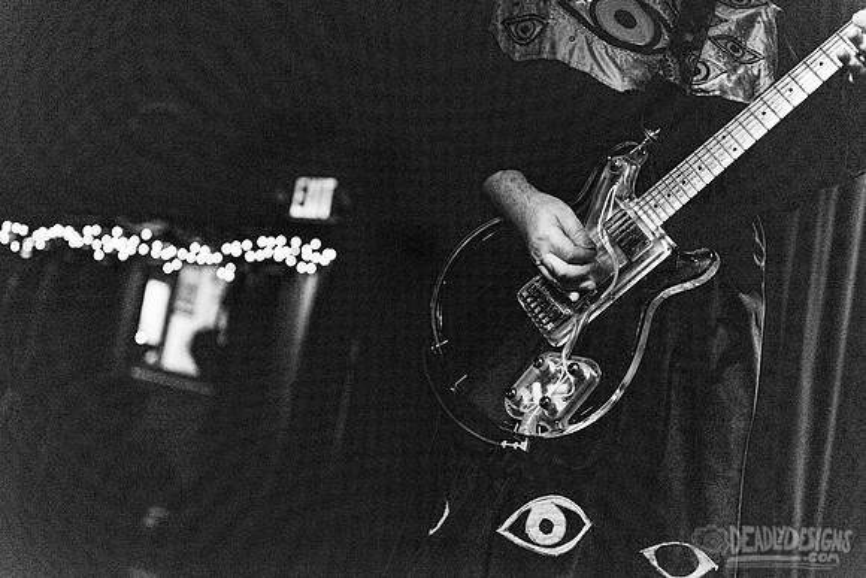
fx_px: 1684
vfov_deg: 19.5
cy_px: 289
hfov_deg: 28.8
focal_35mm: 70
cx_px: 433
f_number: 3.2
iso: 3200
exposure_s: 1/400
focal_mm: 70
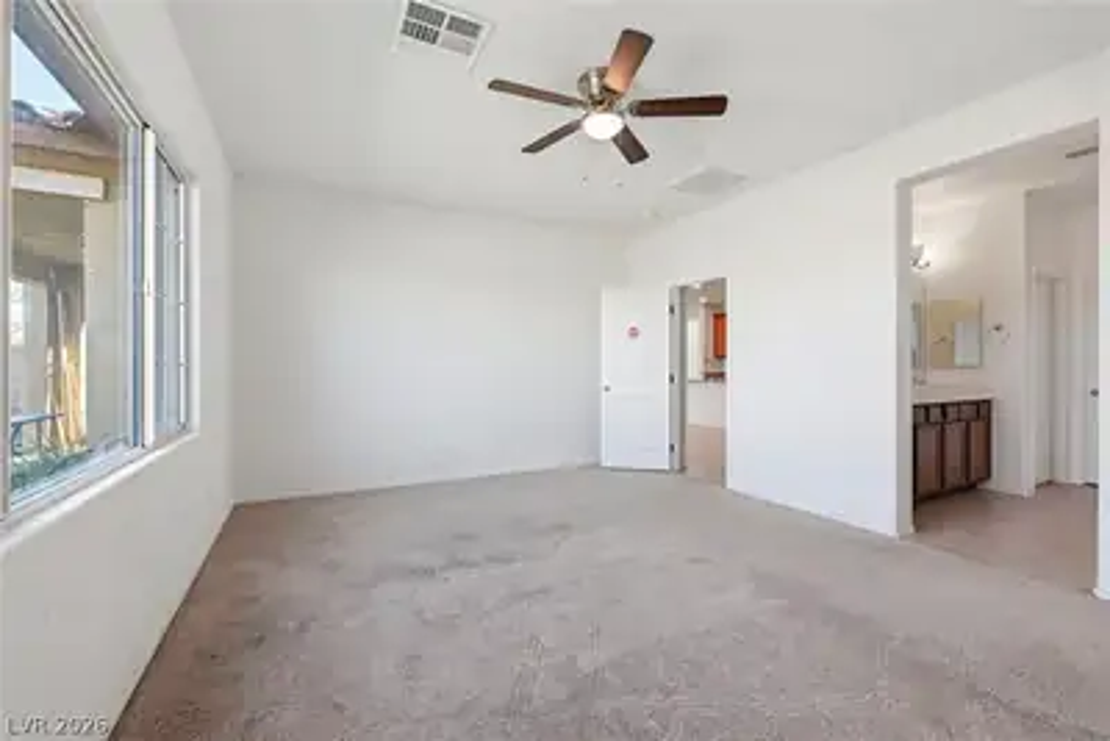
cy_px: 370
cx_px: 555
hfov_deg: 100.4
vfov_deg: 77.4
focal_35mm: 15
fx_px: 463
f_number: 10
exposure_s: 1/160
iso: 500
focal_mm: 15
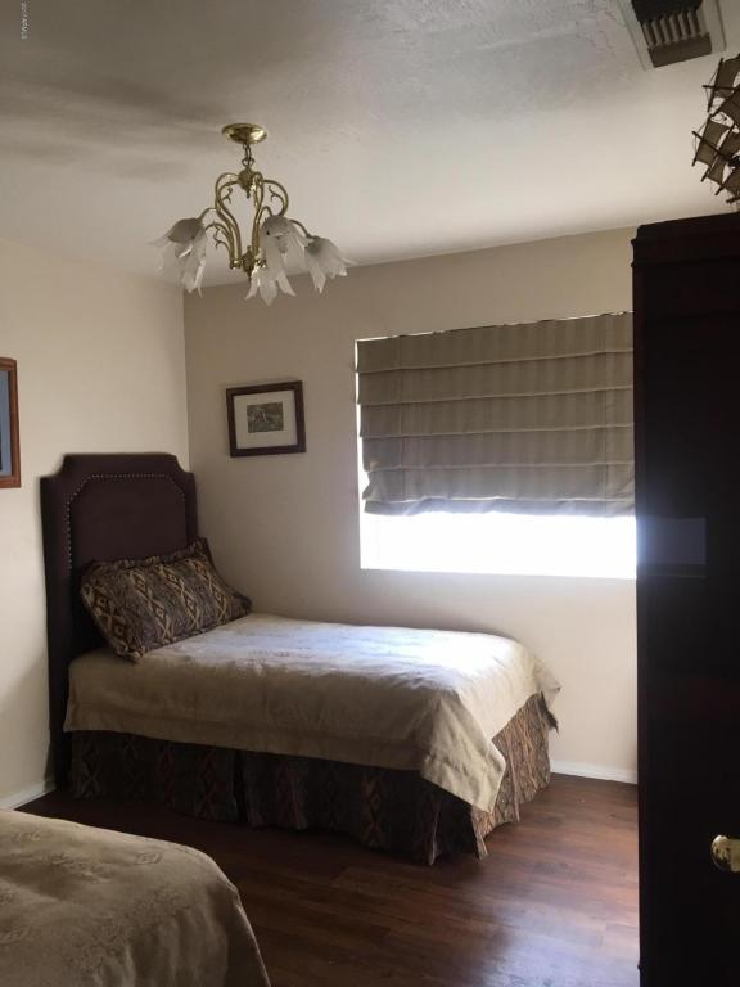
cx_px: 370
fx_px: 827
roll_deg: +1.5
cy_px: 494
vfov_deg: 61.7
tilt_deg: -2.5
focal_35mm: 29
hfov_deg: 48.2
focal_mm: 4.15
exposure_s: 1/30
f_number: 2.2
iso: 40
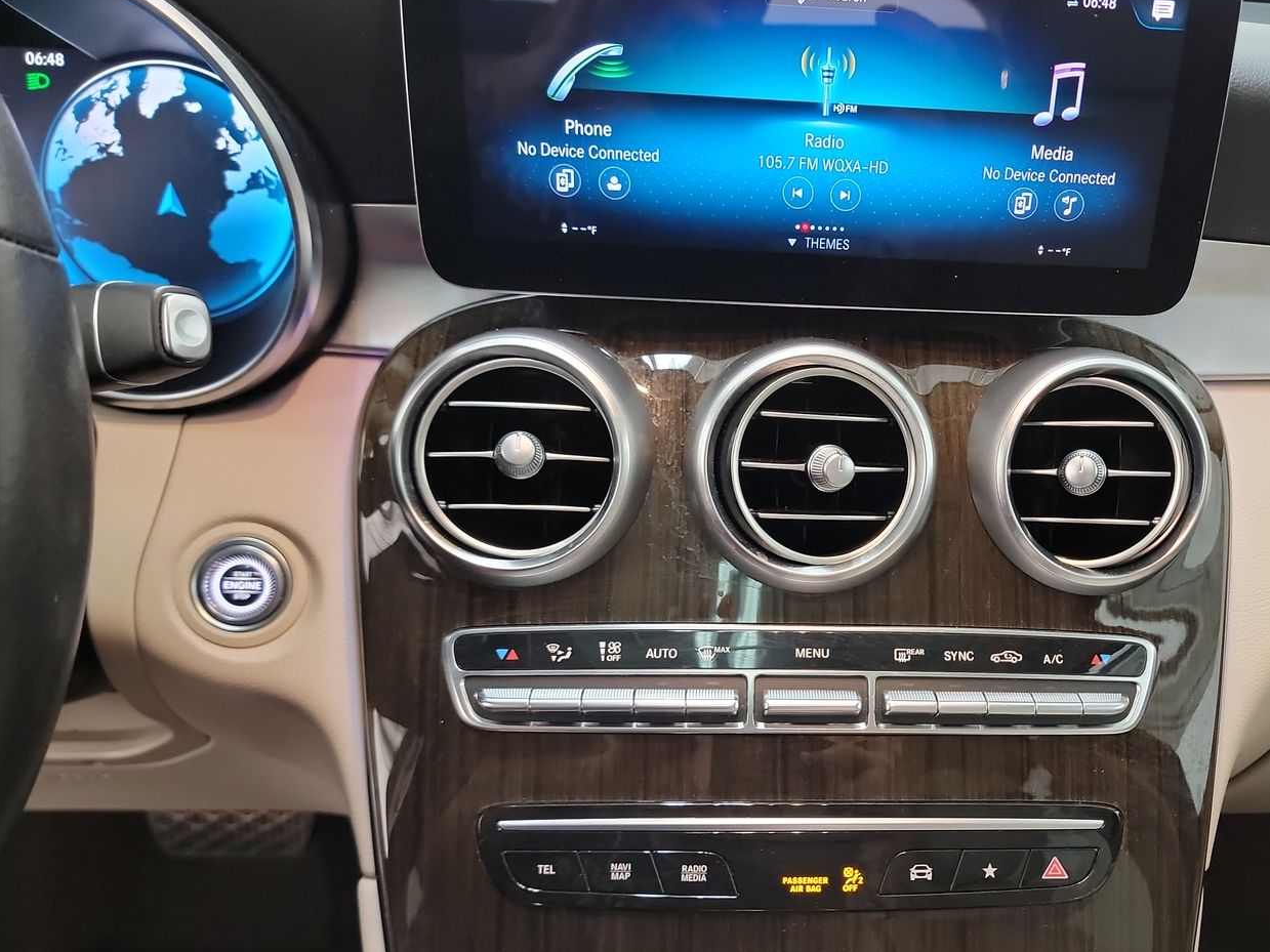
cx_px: 802
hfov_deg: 57.6
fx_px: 1137
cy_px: 538
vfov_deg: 45.3
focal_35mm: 31
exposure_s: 1/39
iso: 871
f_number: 1.8
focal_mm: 6.7
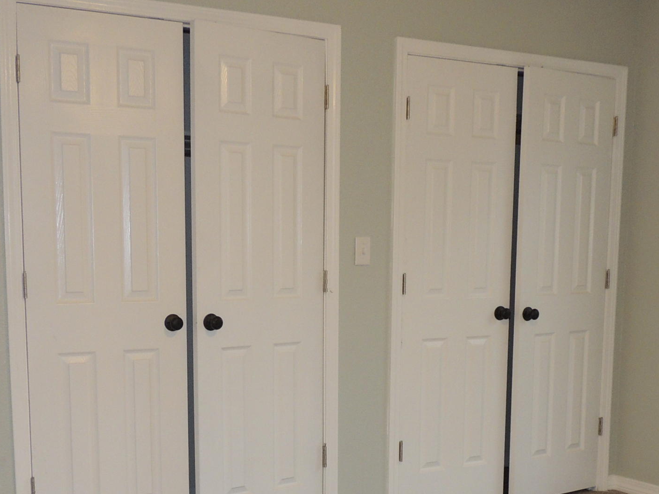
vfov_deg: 28.0
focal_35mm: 51
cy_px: 392
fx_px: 971
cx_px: 321
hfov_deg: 37.5
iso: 250
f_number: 3
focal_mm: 4.3
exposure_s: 1/40
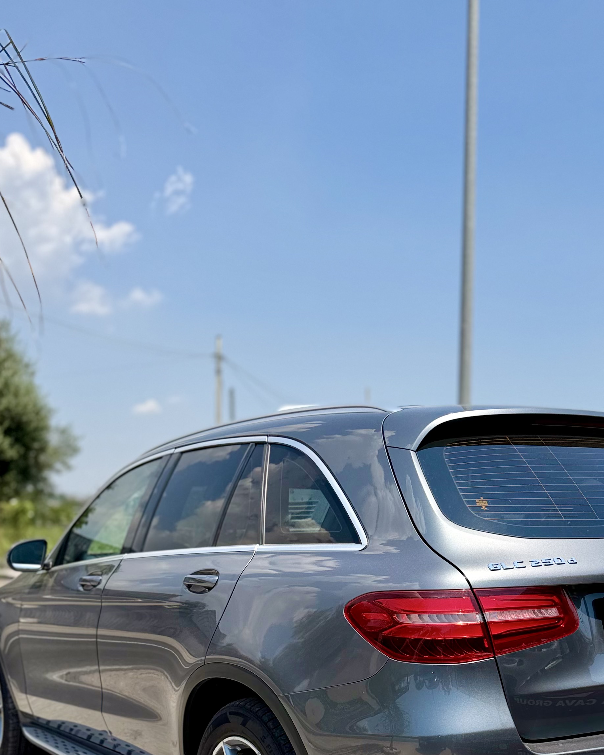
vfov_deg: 42.5
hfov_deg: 36.2
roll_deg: -0.7
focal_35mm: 41
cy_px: 617
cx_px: 397
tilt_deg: -6.9
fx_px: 916
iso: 80
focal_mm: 6.76
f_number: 1.78
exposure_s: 1/4673
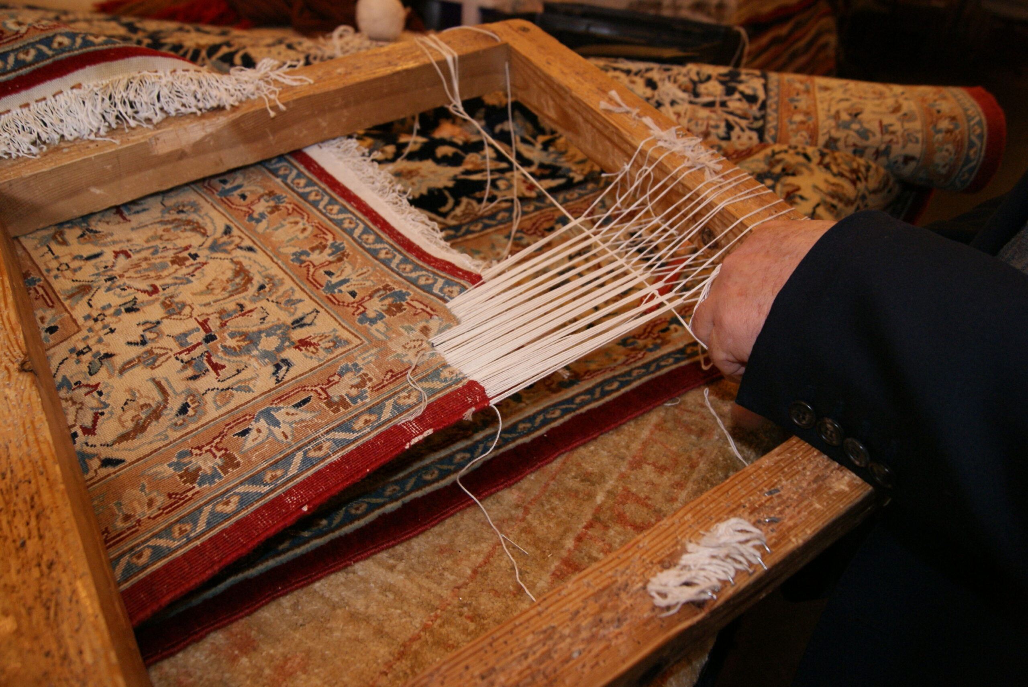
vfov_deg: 34.3
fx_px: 1114
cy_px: 344
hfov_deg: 49.5
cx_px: 514
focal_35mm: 39
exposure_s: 1/60
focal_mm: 26
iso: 400
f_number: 5.6
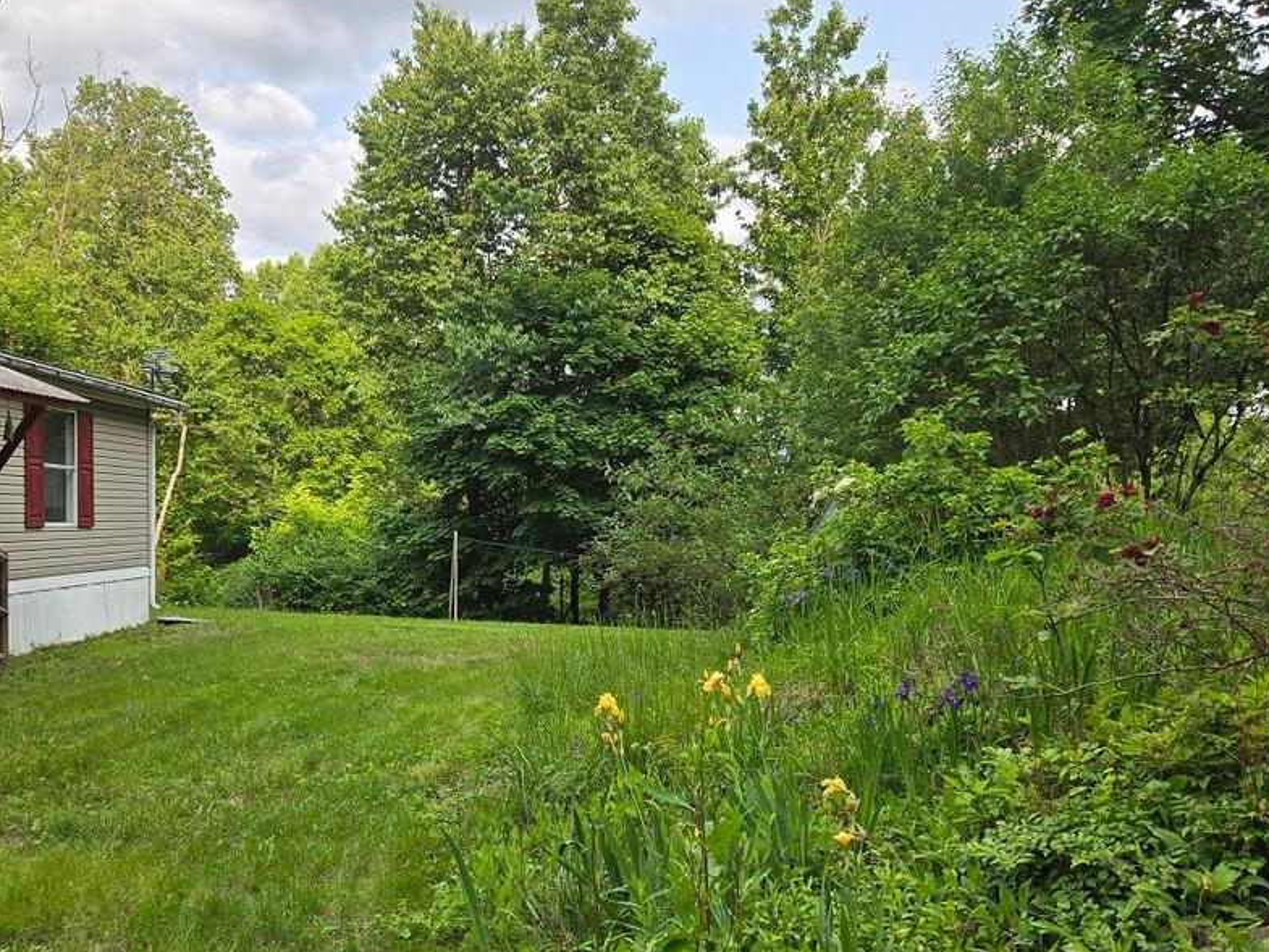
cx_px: 540
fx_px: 1100
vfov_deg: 46.5
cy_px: 579
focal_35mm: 30
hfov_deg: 59.7
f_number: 1.8
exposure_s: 1/453
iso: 25
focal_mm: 5.4
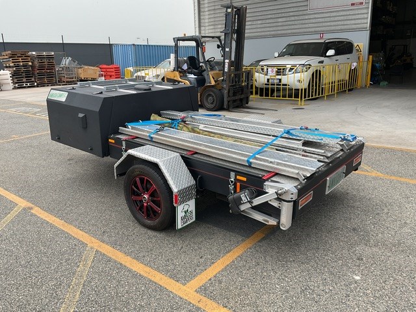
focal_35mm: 29
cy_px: 156
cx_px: 208
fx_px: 349
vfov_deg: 48.2
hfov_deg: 61.7
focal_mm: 3
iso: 16
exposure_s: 1/666
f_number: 1.8
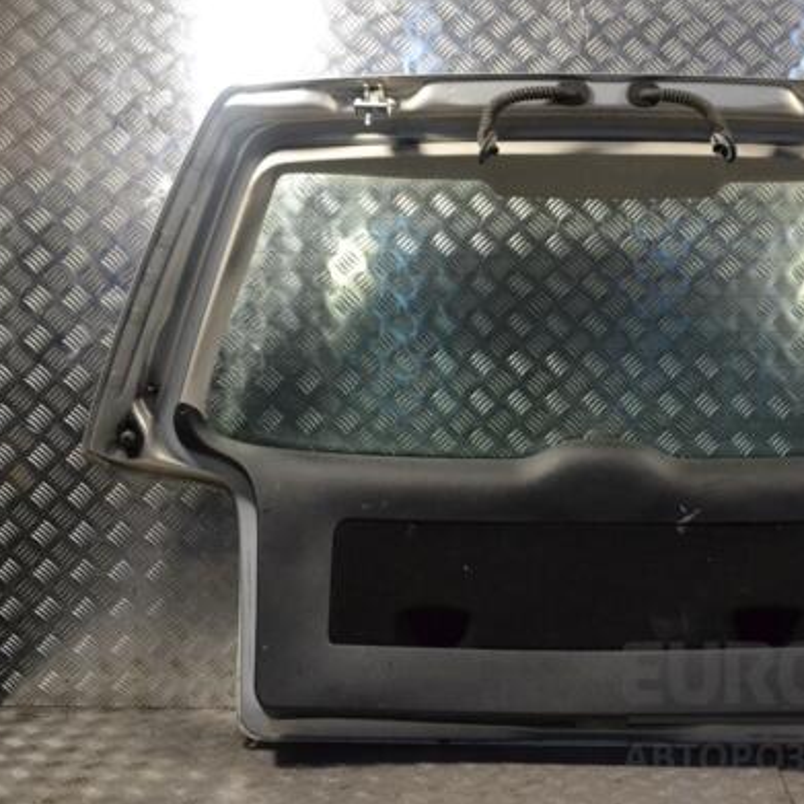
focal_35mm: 47
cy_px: 399
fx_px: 1235
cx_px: 584
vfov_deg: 36.1
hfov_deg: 35.4
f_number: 8
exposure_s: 1/250
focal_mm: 24
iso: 3200
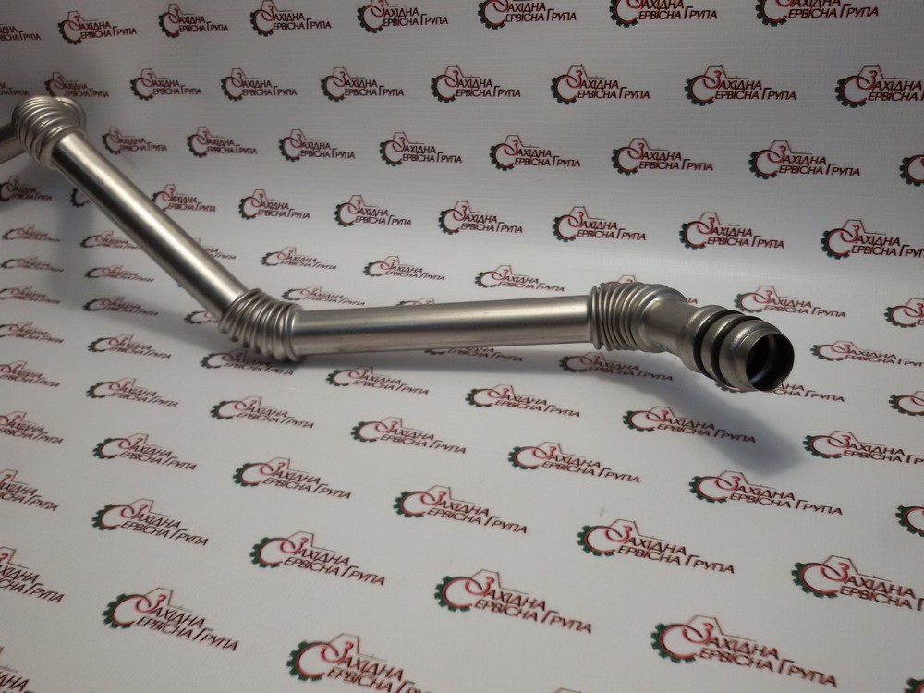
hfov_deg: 58.4
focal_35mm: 31
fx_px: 827
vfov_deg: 45.4
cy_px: 346
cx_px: 462
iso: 50
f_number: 2.4
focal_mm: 2.93
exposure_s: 1/100
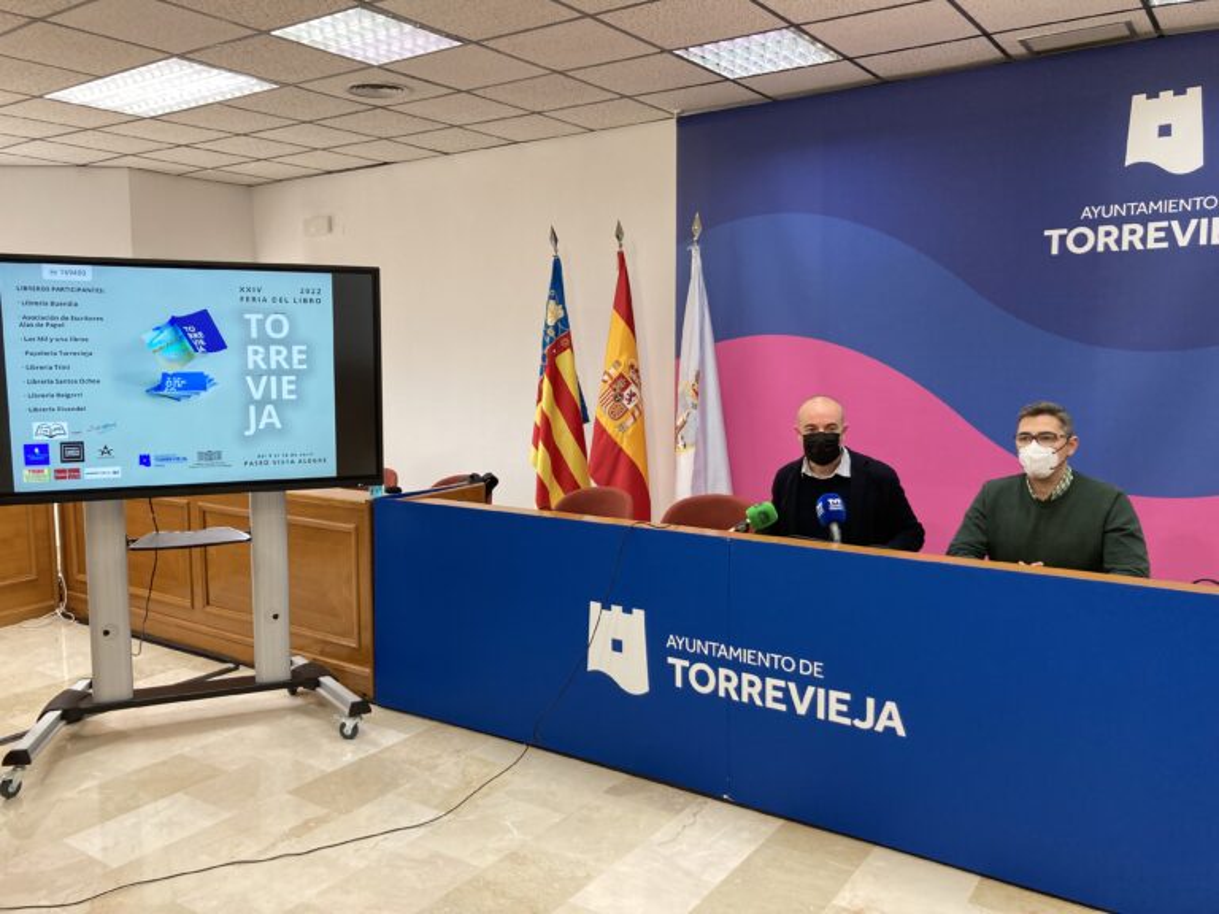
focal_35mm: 28
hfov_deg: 63.4
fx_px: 986
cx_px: 610
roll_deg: +0.4
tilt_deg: -5.9
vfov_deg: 49.7
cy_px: 457
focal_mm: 3.99
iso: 64
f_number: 1.8
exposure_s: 1/100
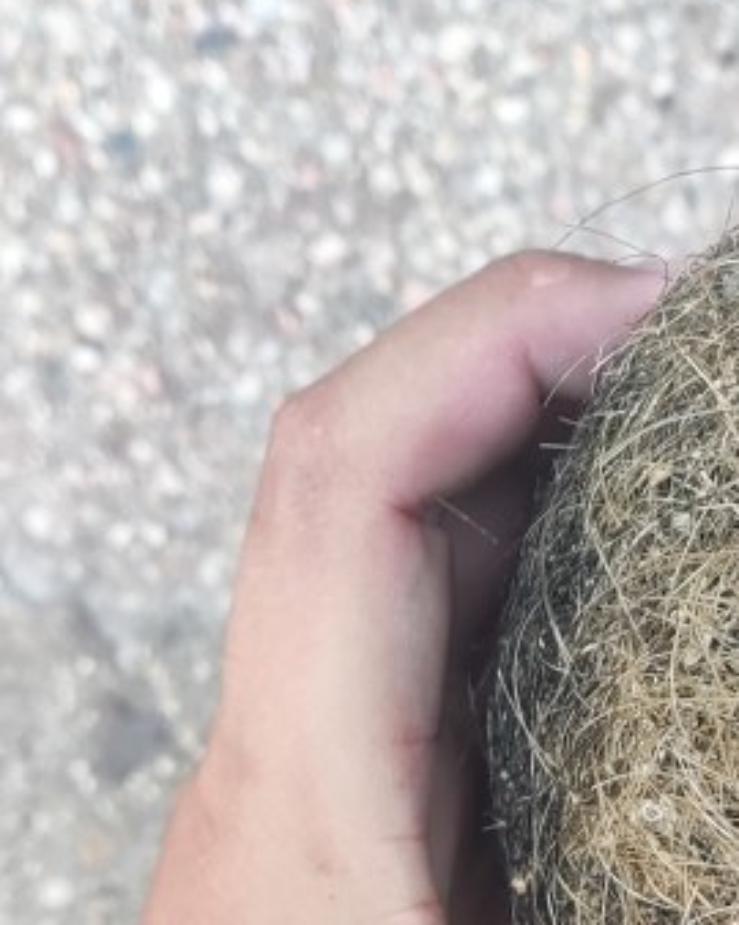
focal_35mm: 77
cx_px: 788
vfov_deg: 24.5
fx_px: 2107
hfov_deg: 19.2
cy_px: 677
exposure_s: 1/50
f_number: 1.79
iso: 95
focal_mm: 4.71
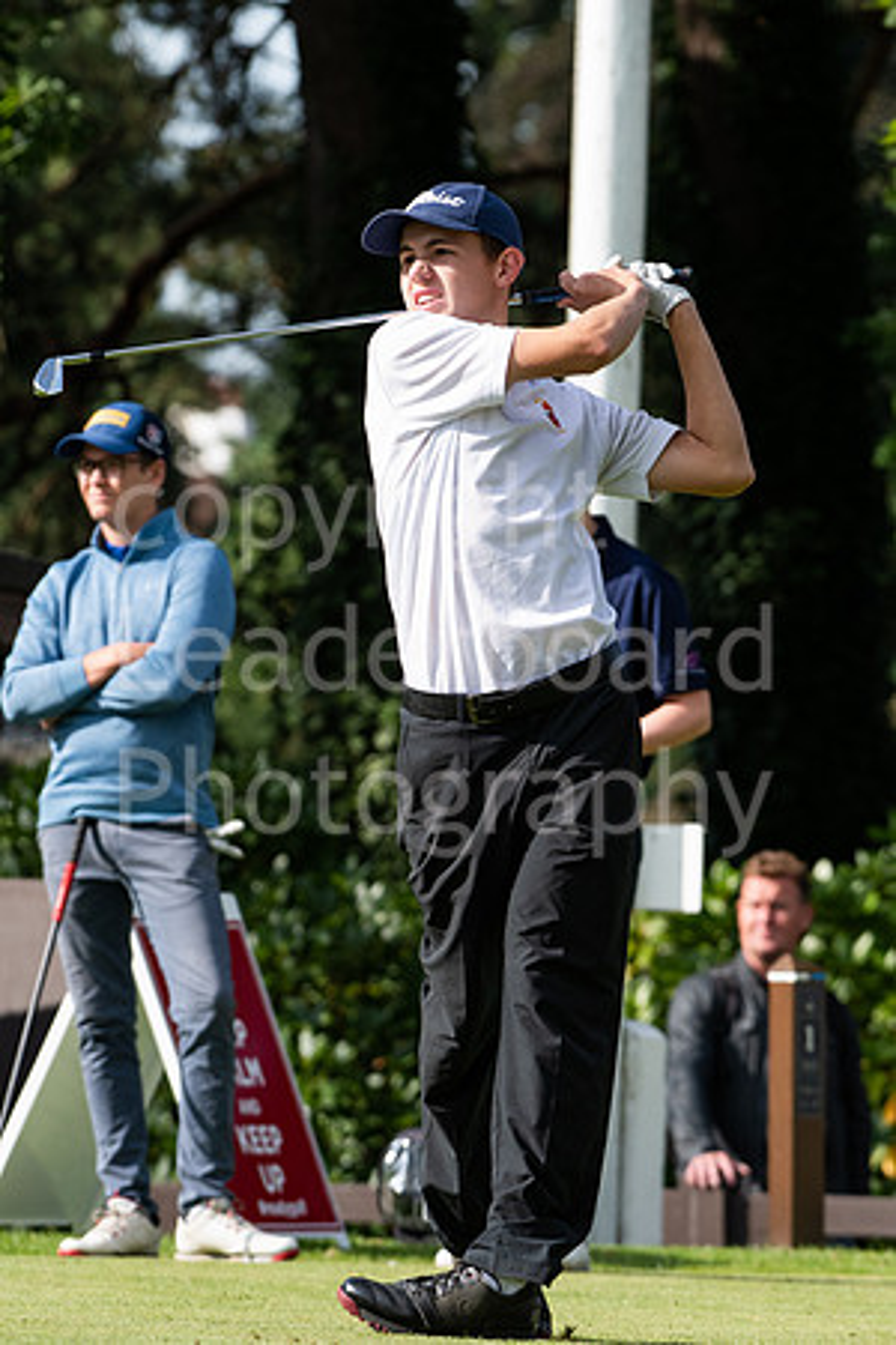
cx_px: 448
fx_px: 14559
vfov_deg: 5.3
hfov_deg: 3.5
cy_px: 672
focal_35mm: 390
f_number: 6.3
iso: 800
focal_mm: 260
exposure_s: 1/1600
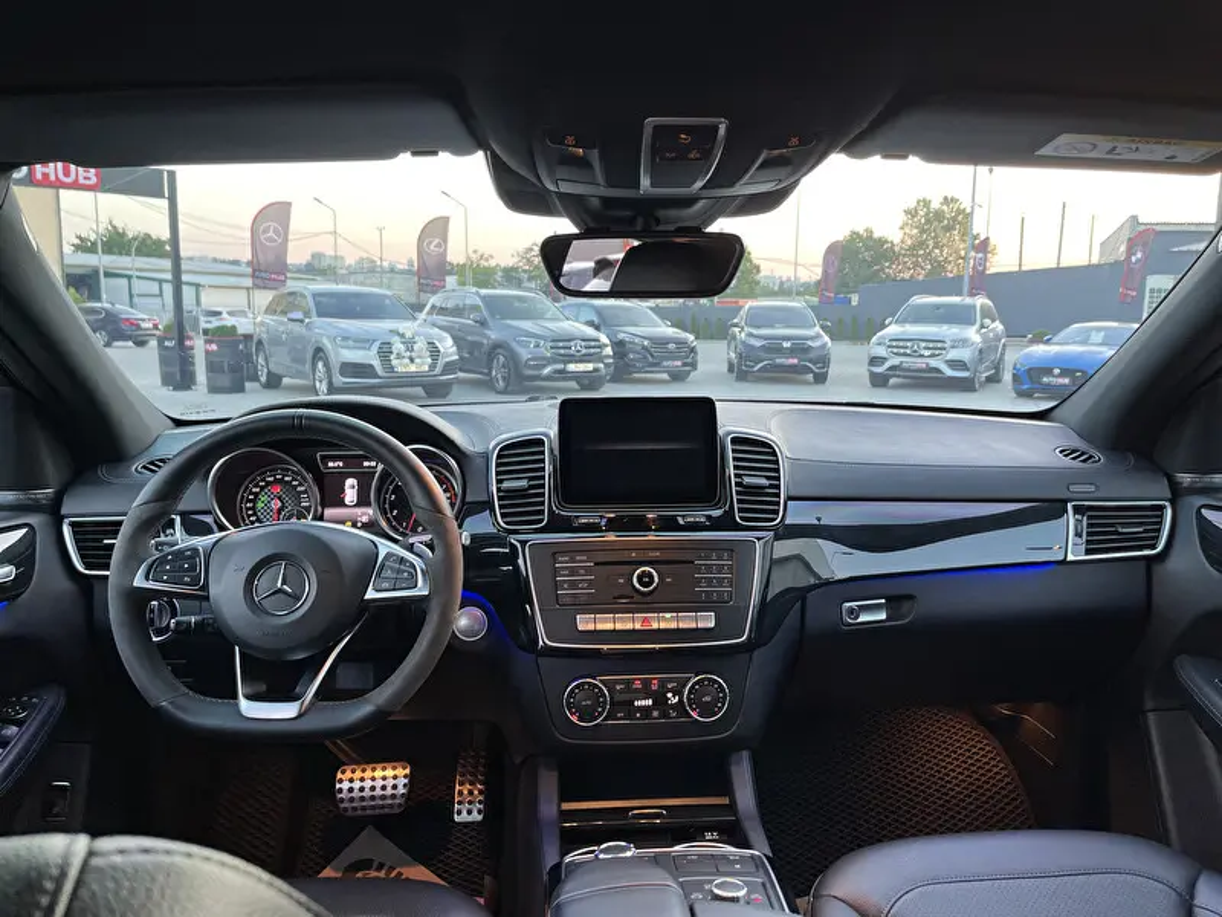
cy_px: 458
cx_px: 611
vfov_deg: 53.1
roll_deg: -1.4
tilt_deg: -9.9
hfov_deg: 67.3
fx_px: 918
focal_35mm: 26
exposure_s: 1/71
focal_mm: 5.1
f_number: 1.6
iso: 125
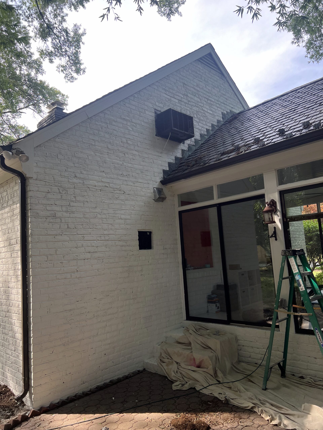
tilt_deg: +5.9
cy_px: 215
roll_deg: +1.9
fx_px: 323
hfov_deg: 53.1
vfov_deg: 67.3
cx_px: 162
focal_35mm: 26
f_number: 1.5
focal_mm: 5.7
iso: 50
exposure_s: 1/594
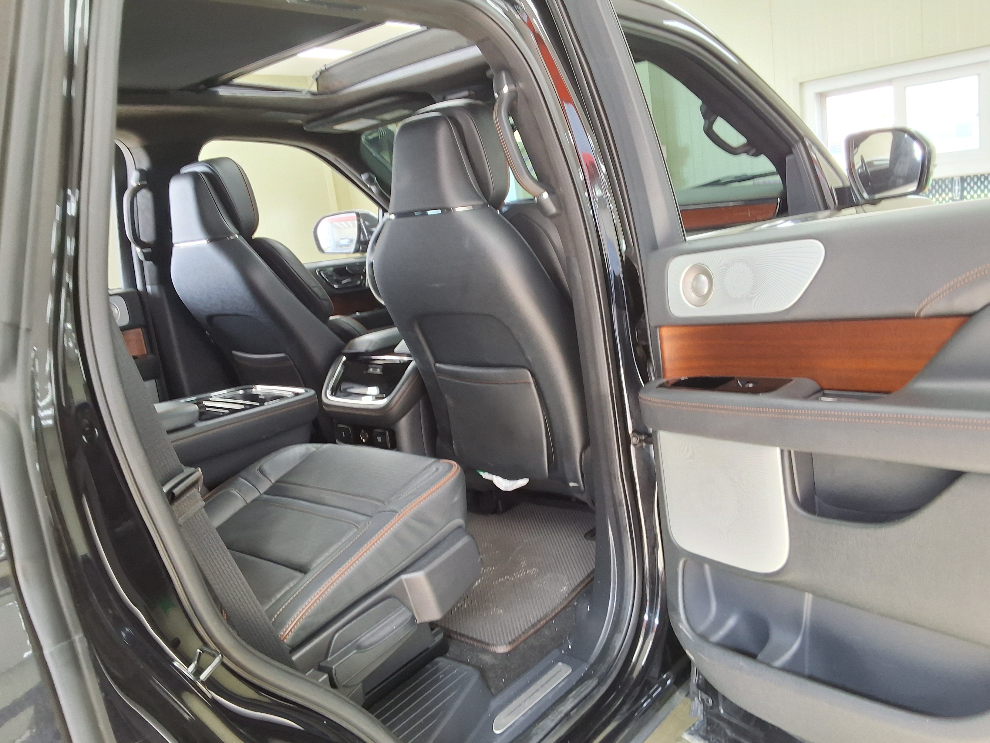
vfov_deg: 49.7
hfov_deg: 63.4
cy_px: 372
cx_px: 495
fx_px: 801
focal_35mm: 28
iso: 64
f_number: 1.9
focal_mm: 2.91
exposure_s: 1/40
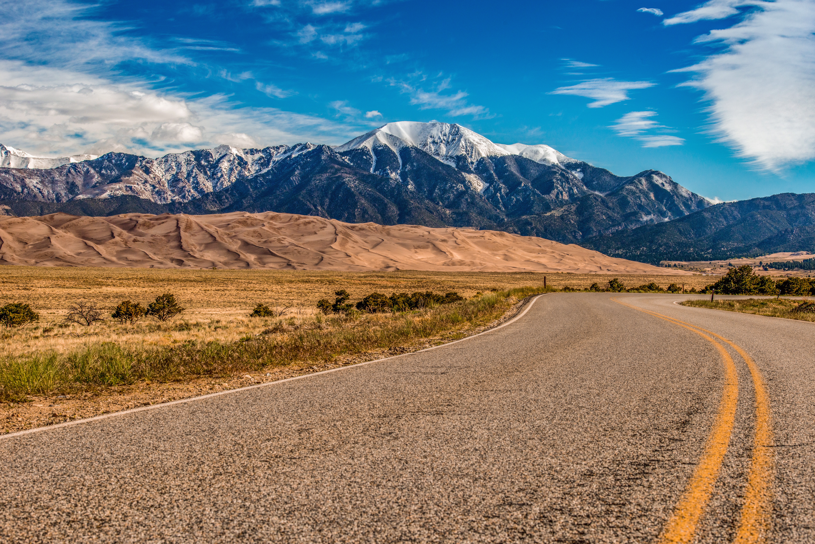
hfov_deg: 28.8
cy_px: 272
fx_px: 1585
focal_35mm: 70
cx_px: 408
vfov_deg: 19.5
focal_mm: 70
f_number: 11
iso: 200
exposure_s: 1/320
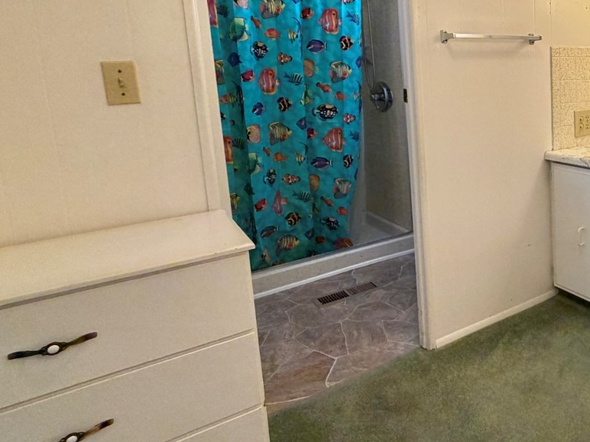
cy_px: 137
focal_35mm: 29
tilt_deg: -8.6
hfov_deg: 53.9
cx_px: 530
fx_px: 494
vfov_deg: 47.2
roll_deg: +1.7
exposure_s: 1/60
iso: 200
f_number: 2.2
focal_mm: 2.22
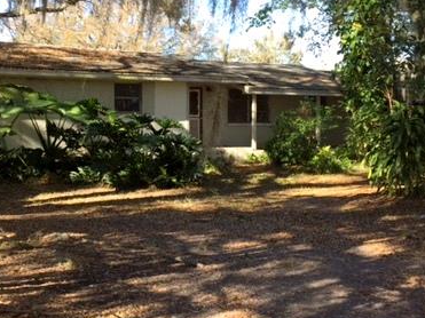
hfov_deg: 38.2
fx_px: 614
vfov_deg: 29.1
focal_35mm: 50
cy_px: 146
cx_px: 194
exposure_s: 1/319
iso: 32
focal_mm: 4.15
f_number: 2.2
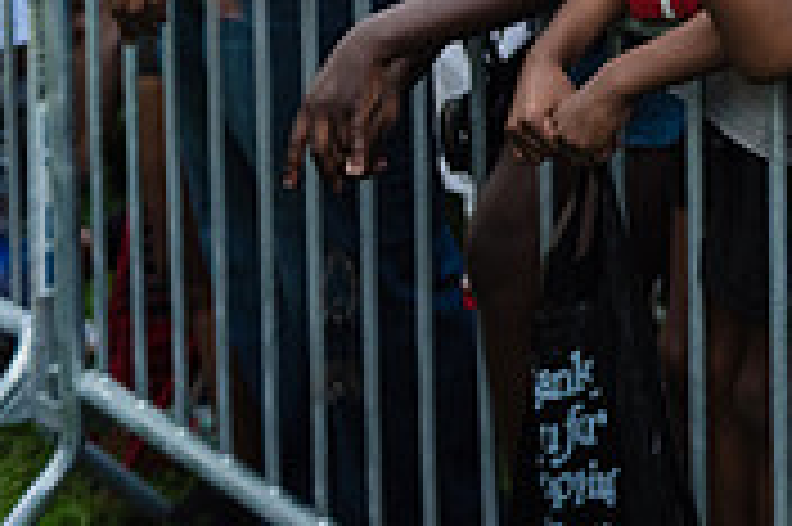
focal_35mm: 112
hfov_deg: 16.6
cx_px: 1206
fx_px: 2462
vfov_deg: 11.5
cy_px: -330
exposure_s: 1/800
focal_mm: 34
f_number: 3.2
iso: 1000
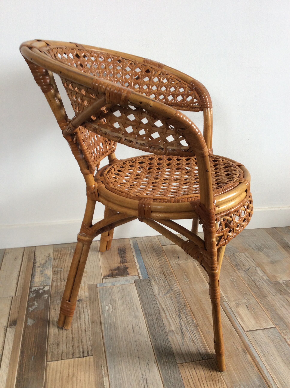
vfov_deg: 56.9
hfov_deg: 44.1
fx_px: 358
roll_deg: -0.9
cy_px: 194
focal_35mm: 32
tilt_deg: -23.3
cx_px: 145
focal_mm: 3.3
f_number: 2.4
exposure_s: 1/25
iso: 40
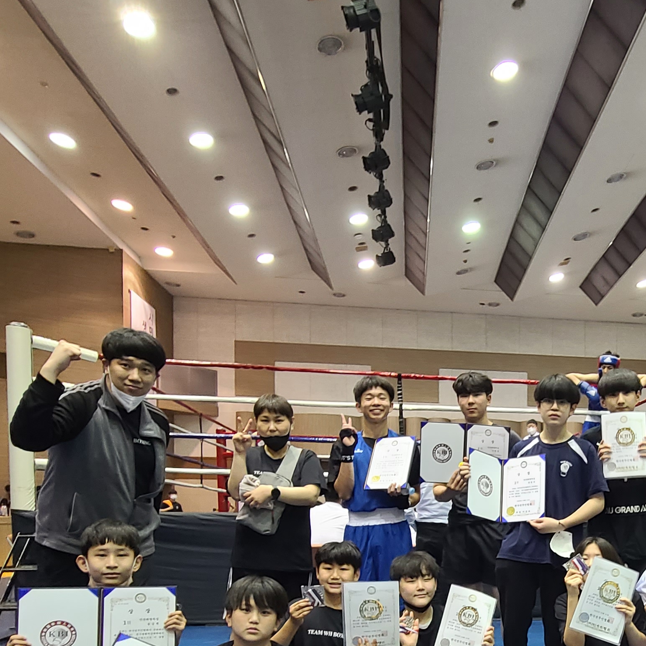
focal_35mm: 30
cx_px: 536
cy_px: 536
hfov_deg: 50.1
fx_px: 633
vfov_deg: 50.1
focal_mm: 2.2
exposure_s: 1/40
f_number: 2.2
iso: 320
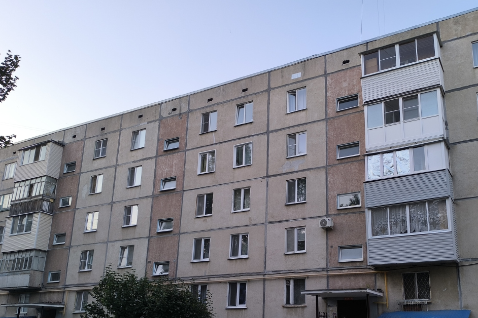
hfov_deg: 56.7
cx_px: 290
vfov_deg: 39.3
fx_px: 438
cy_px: 223
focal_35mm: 33
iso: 250
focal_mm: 6.14
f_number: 1.65
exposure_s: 1/100
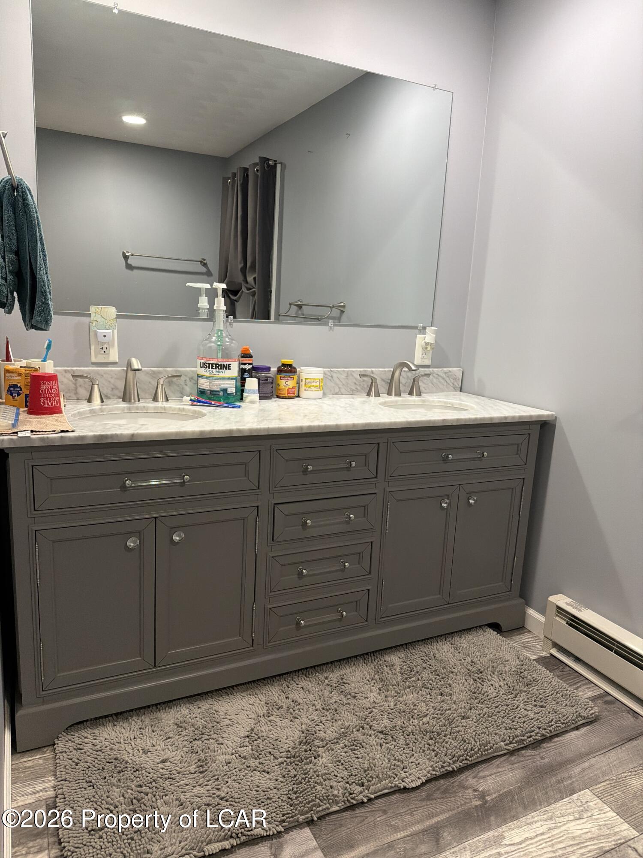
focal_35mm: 24
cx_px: 322
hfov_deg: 56.8
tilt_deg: -10.8
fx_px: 594
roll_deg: -2.8
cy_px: 429
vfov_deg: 71.6
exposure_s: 1/120
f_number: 1.78
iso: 500
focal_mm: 6.76
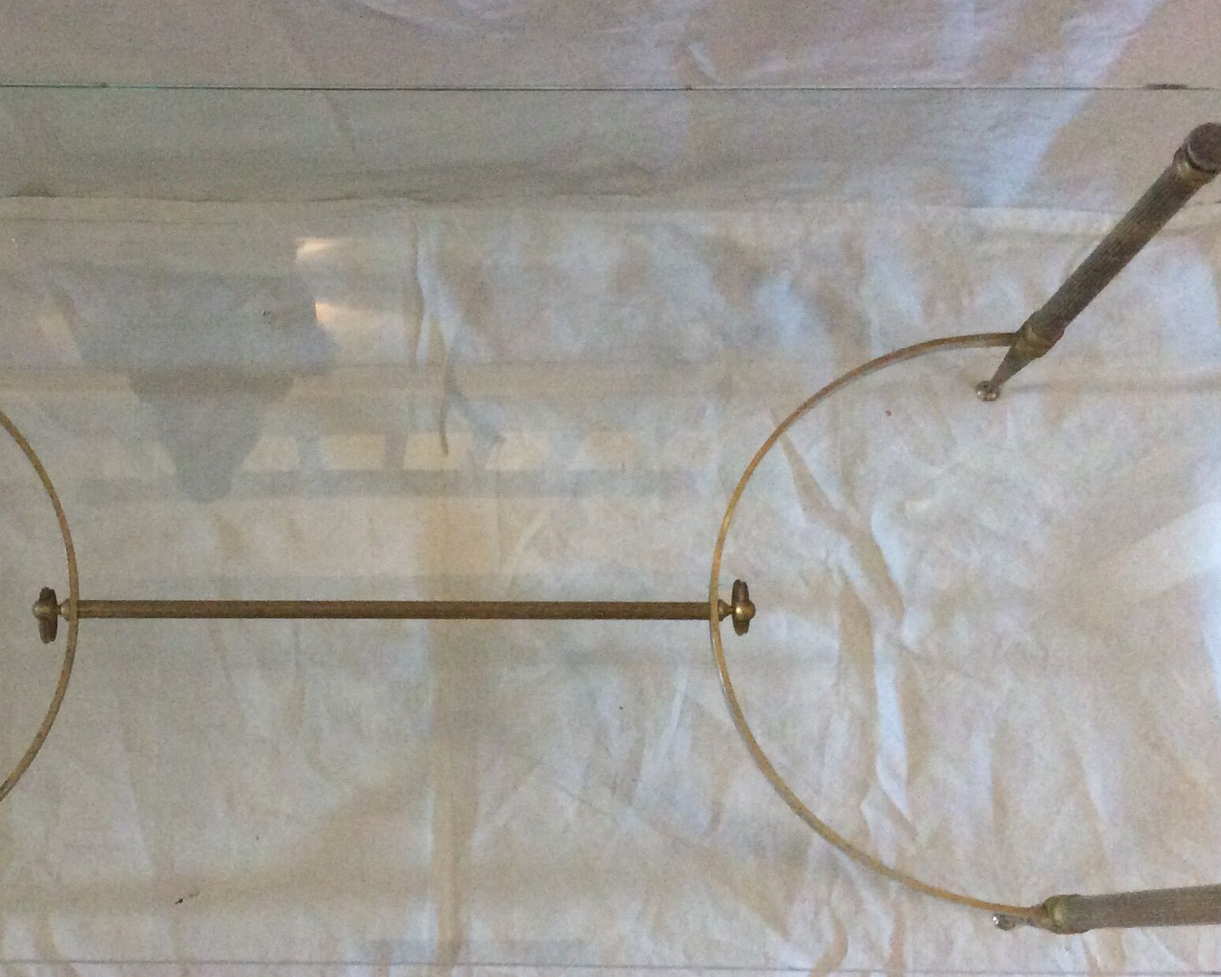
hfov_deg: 35.4
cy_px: 529
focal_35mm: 52
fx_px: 1879
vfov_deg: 29.1
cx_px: 353
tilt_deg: -77.3
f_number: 2.4
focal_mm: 3.3
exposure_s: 1/25
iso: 320
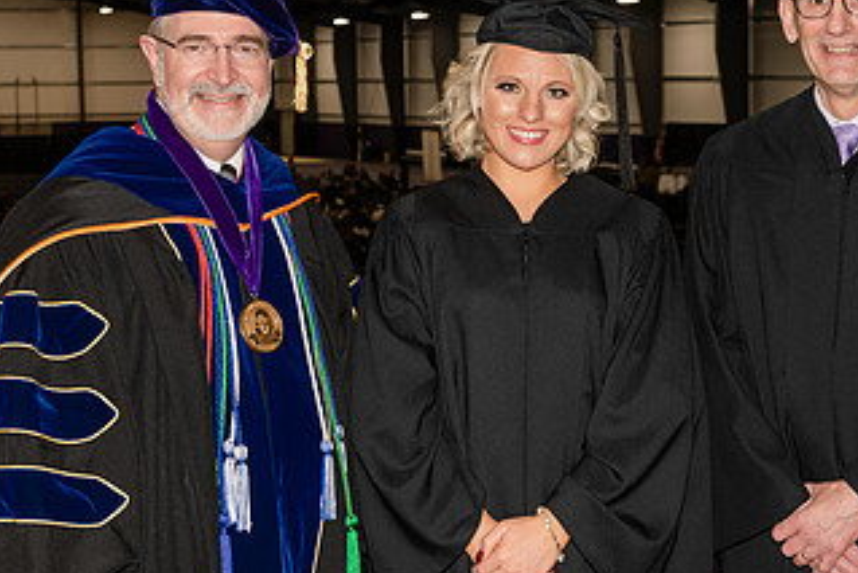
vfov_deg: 15.0
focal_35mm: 91
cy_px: 268
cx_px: 498
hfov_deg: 22.3
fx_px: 2170
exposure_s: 1/160
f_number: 6.3
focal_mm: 50
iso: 800
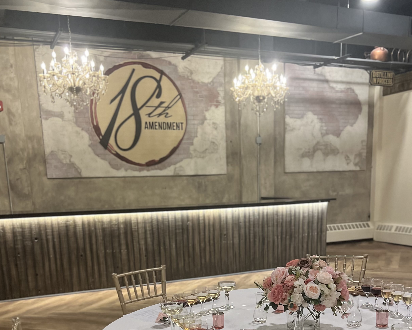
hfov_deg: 43.8
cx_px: 221
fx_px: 512
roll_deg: +2.5
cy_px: 294
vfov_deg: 33.8
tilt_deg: -11.2
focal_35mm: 42
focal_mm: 5.7
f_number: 1.5
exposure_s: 1/60
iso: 320
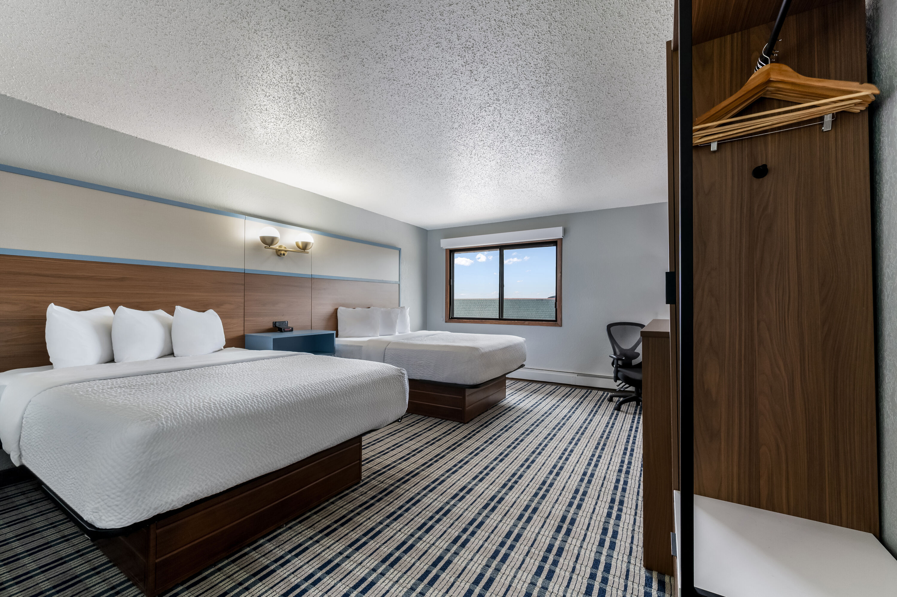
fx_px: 349
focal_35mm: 14
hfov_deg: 104.3
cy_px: 298
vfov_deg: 81.1
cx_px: 448
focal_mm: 14
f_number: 8
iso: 800
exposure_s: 1/4
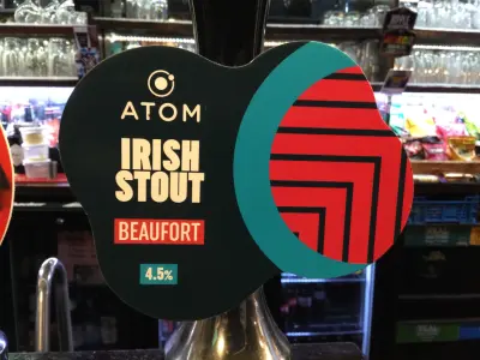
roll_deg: -1.4
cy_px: 180
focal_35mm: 31
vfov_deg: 45.4
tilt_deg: -11.5
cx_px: 240
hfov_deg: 58.4
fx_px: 430
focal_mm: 3.3
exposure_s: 1/17
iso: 200
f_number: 2.4
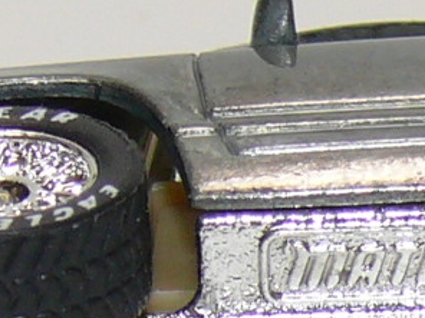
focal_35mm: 594
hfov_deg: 3.3
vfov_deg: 2.5
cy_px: 397
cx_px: 643
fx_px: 7293
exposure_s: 1/30
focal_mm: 14
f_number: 4
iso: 100
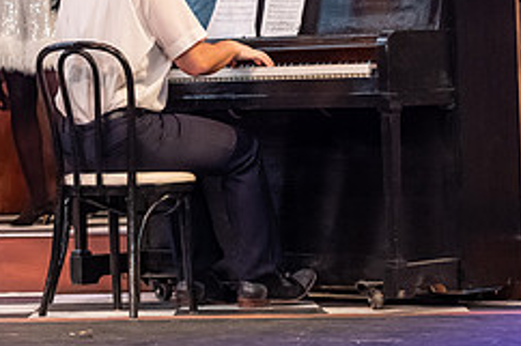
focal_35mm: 204
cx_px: 233
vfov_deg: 6.7
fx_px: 2950
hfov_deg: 10.1
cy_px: -29
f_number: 3.5
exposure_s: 1/200
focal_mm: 85
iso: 3200
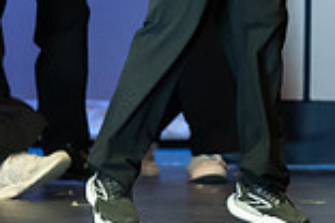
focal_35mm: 676
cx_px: 303
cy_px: -123
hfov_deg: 3.0
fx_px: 6290
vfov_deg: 2.0
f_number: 2.8
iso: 2800
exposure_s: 1/400
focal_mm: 130
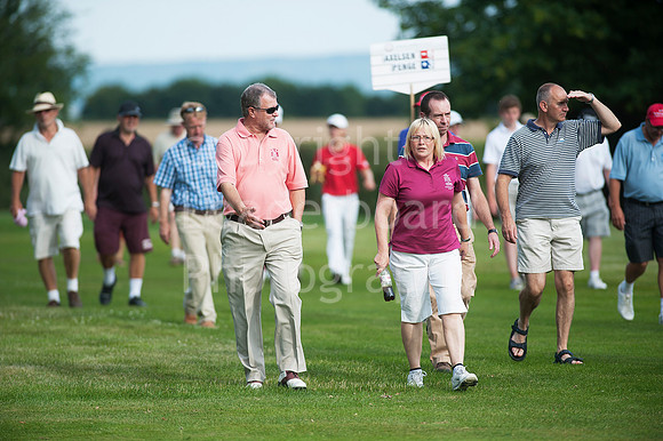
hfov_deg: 6.9
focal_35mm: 300
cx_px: 332
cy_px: 220
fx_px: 5522
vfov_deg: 4.6
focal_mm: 300
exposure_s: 1/2000
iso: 400
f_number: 4
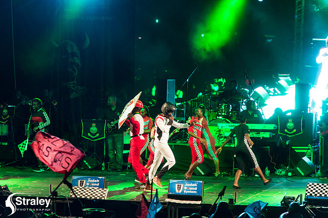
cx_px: 164
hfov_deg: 7.4
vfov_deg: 4.9
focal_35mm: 280
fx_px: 2550
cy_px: 109
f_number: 5.6
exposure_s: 1/200
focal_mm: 280
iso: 3200
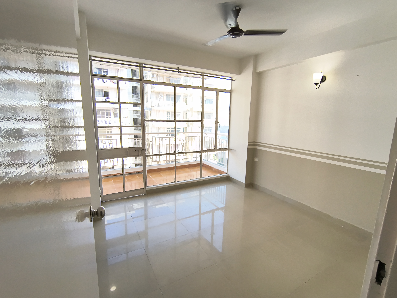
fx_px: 138
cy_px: 149
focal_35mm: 12
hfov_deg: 110.5
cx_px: 198
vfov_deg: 94.5
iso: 100
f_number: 2.2
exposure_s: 1/174
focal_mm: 2.13
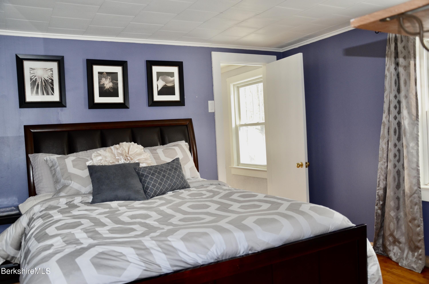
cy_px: 142
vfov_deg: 41.5
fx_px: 375
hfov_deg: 59.6
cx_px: 214
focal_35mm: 32
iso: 450
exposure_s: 1/125
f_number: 3.8
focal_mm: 21
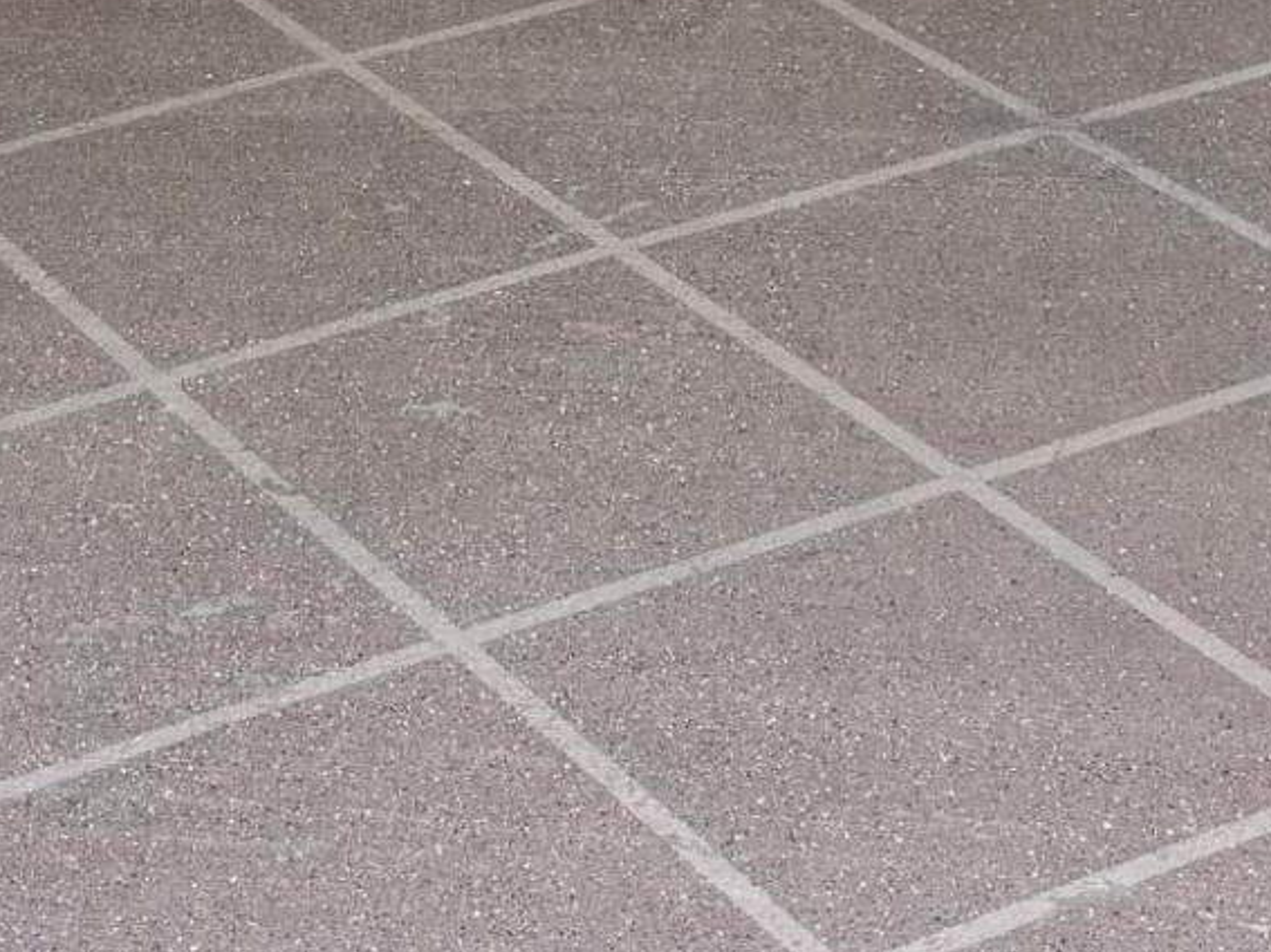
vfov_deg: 11.2
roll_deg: +2.3
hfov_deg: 16.1
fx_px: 4479
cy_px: -842
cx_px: 460
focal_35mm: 122
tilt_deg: -10.9
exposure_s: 1/170
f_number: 1.78
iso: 64
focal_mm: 6.76
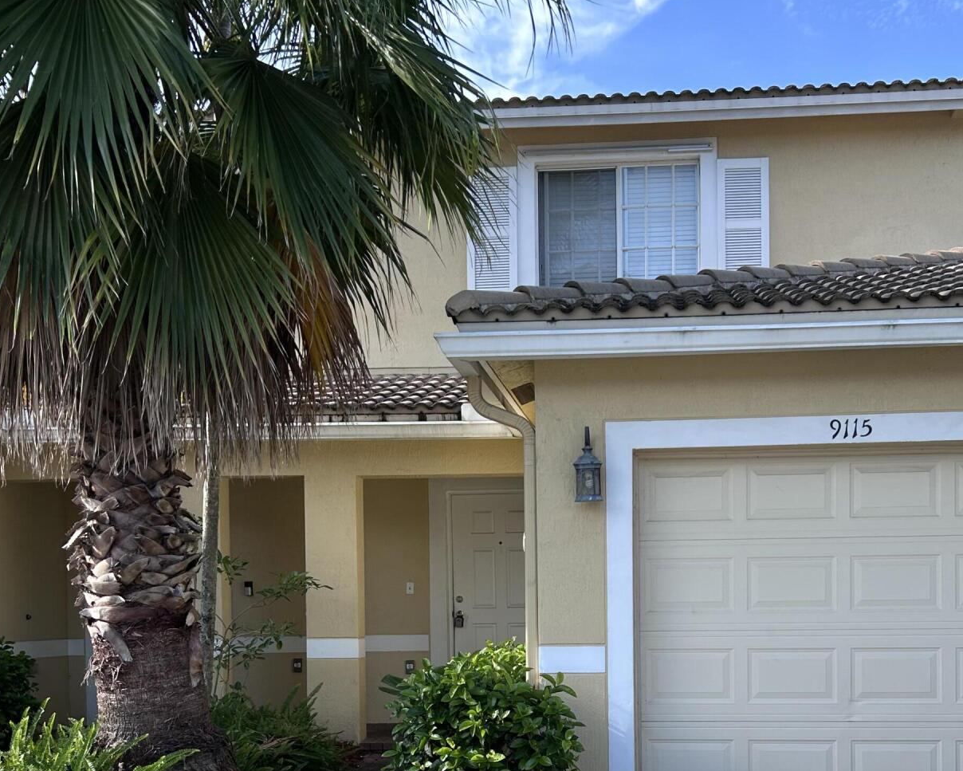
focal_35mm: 42
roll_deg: -1.2
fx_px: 1197
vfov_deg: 34.4
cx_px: 592
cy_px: 641
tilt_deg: +1.5
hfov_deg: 43.5
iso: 50
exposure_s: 1/1058
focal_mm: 5.7
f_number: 1.5
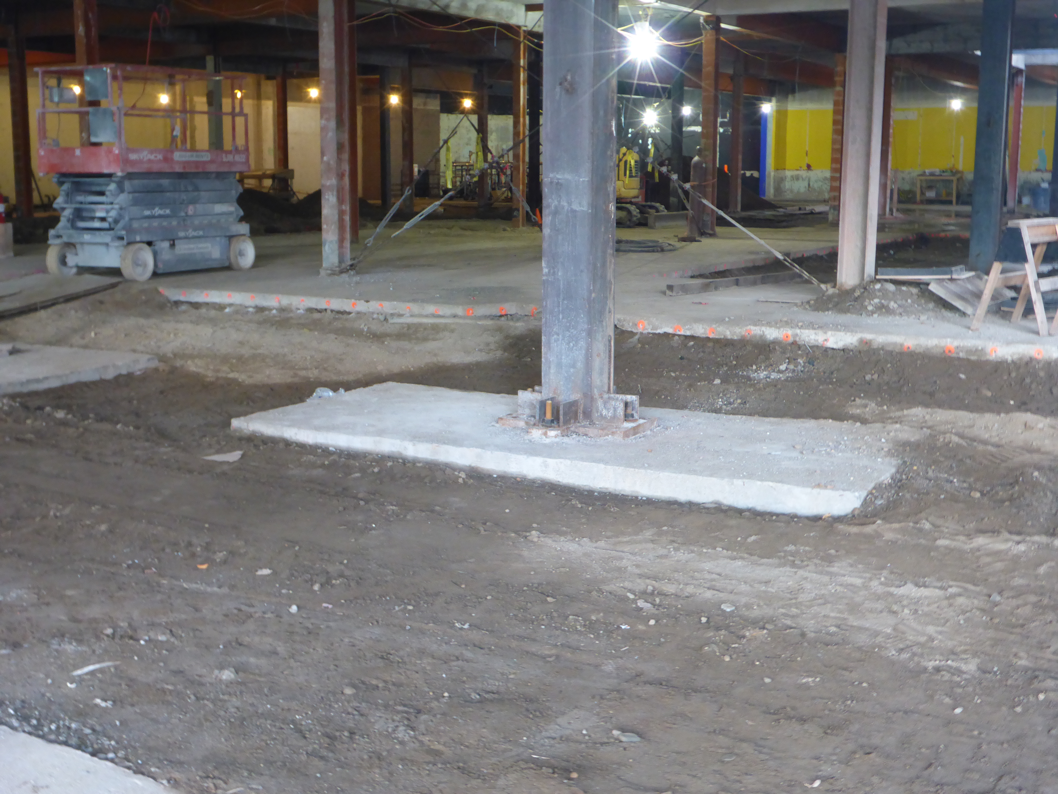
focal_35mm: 44
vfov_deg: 32.9
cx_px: 529
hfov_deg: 42.9
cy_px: 397
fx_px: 1345
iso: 400
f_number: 4.3
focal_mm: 7.8
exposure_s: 1/10
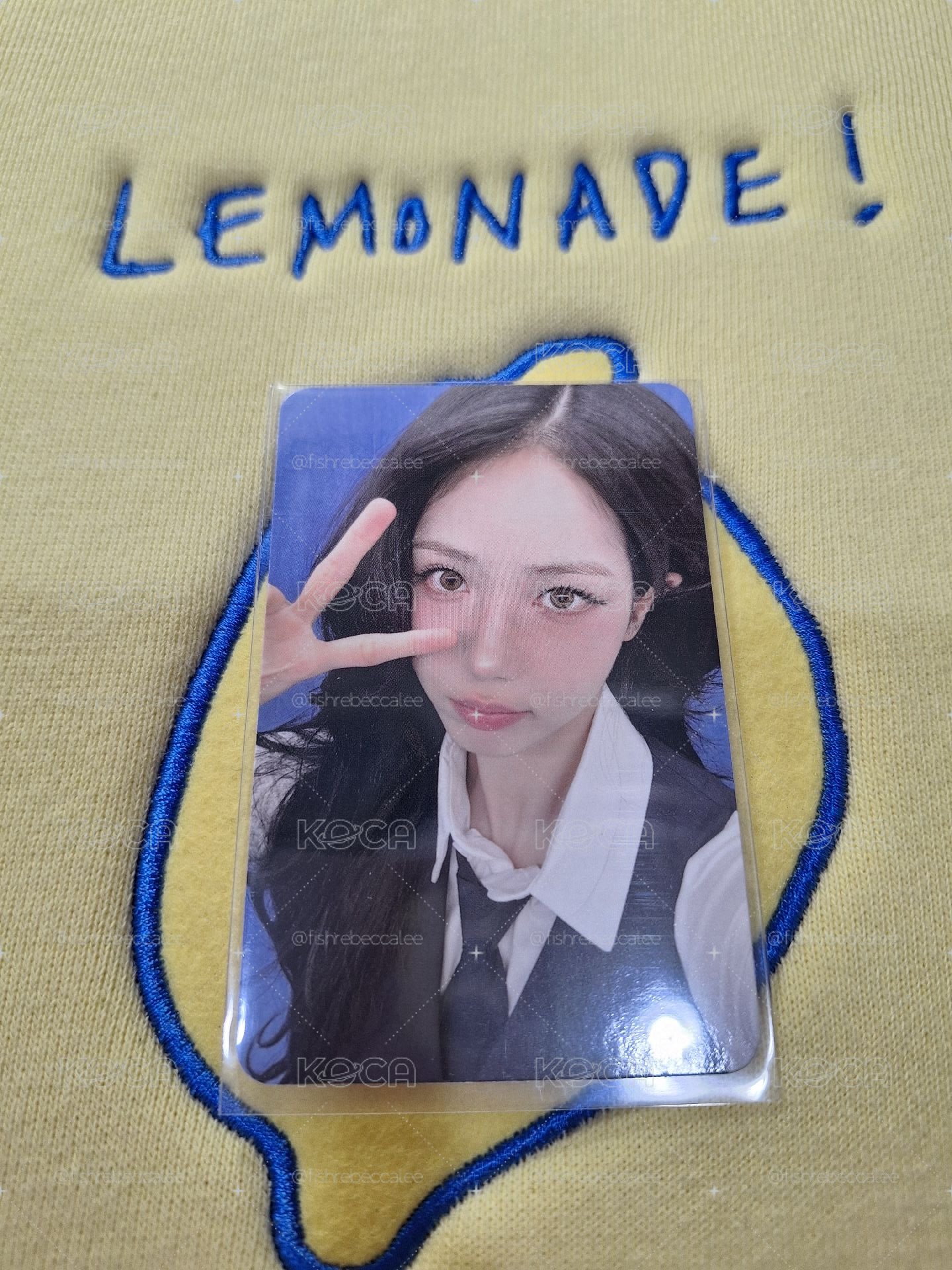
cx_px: 476
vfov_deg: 73.9
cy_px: 635
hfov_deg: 58.9
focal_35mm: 23
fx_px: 843
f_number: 1.8
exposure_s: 1/40
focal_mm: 5.54
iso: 80
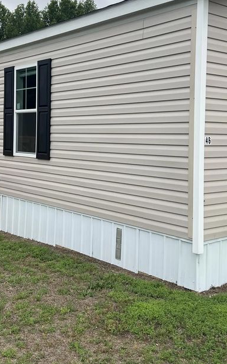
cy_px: 141
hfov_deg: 27.9
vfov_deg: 43.2
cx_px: 89
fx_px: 456
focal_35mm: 46
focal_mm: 5.7
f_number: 1.5
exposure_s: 1/1124
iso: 50
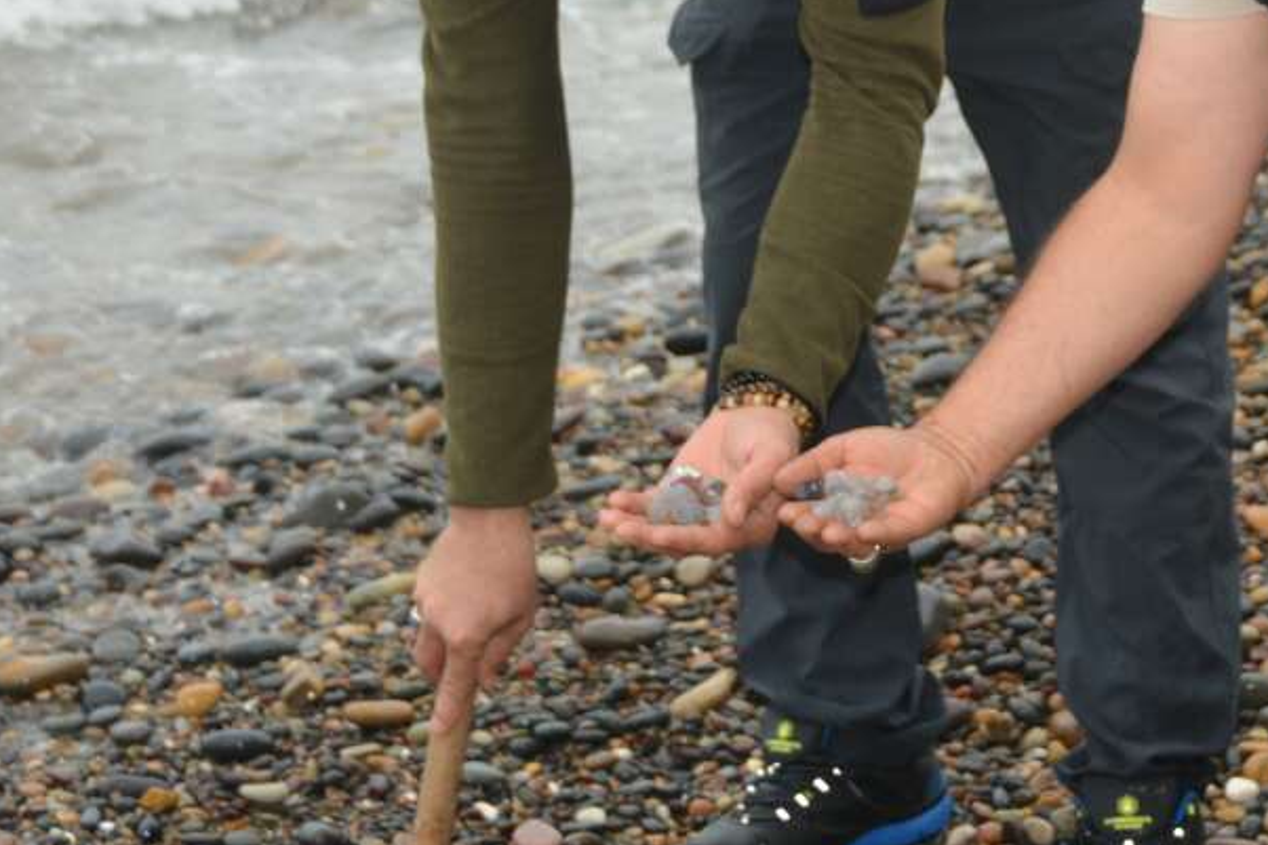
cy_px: 77
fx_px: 3591
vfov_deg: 13.3
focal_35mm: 102
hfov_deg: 19.8
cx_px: 1024
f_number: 4.5
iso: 100
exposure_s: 1/200
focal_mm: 32
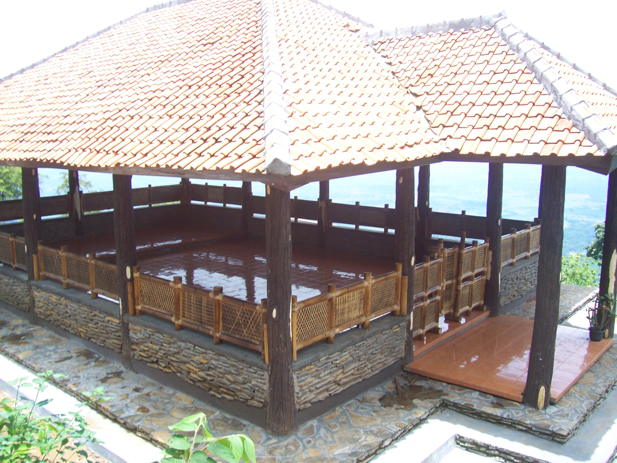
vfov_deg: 41.8
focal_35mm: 34
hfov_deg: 53.9
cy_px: 232
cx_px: 308
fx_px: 606
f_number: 2.7
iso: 80
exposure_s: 1/400
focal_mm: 5.6
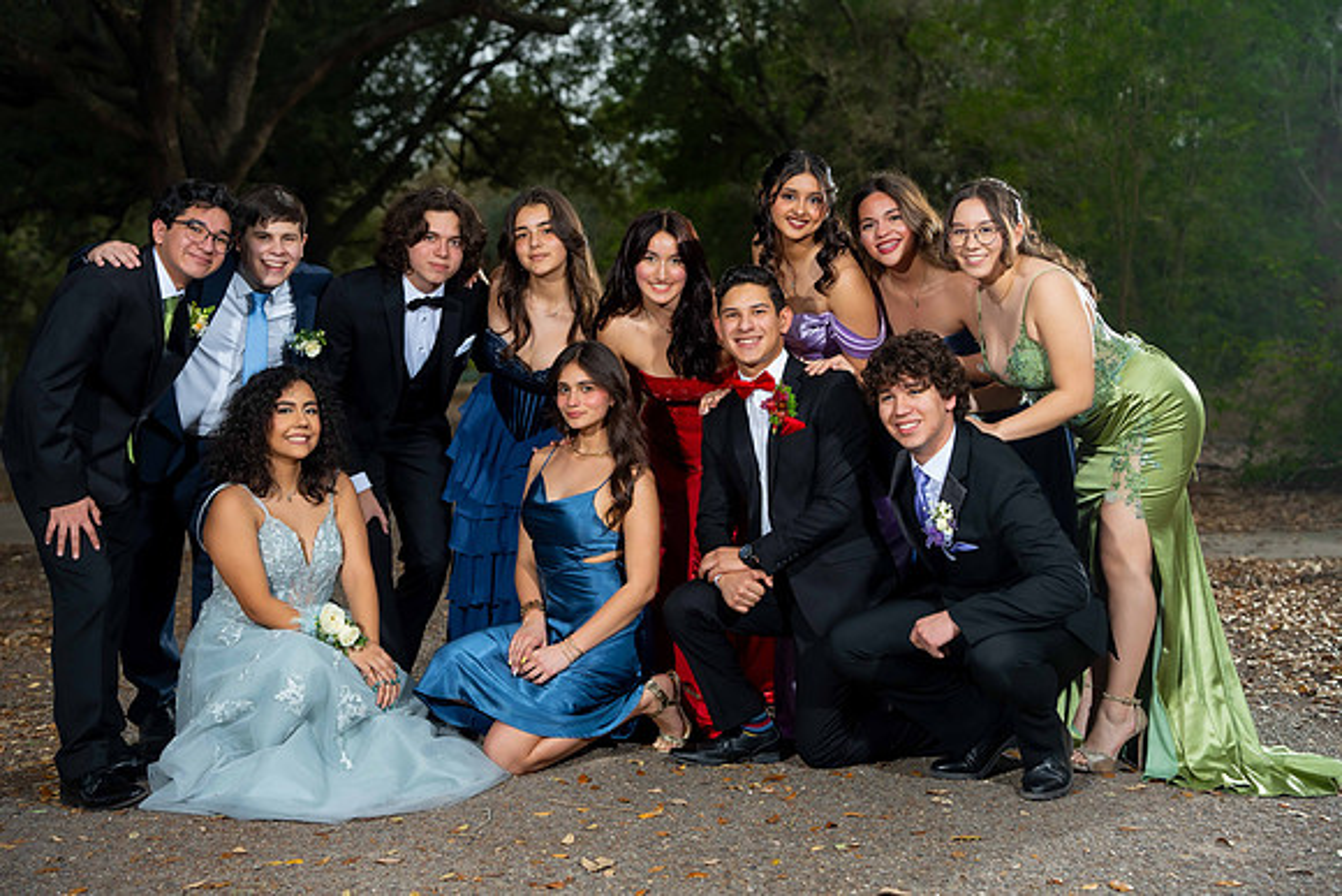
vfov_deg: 26.5
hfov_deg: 38.9
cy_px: 448
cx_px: 671
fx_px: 1902
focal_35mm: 51
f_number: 3.2
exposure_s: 1/200
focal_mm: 51
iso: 200
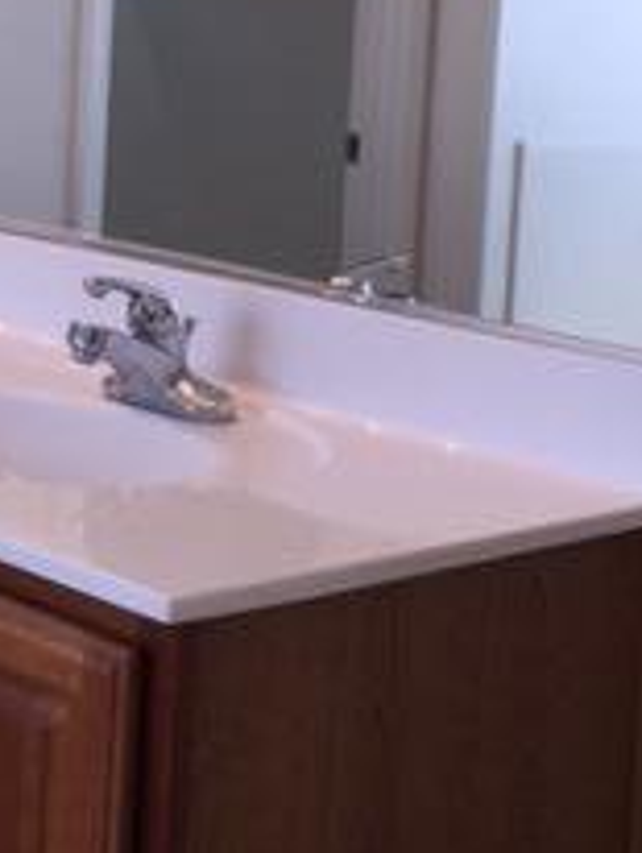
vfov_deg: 21.6
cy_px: 211
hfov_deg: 16.3
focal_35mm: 90
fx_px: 2221
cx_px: 116
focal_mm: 4.15
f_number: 2.2
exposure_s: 1/120
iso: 32
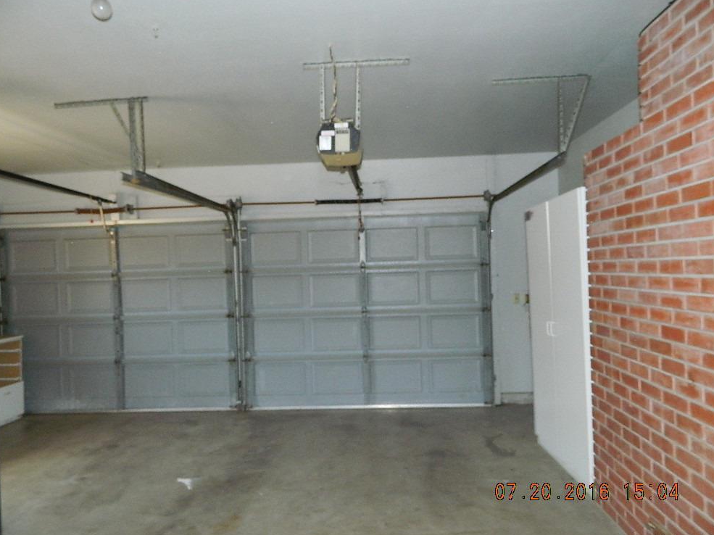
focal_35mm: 26
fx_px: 536
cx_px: 352
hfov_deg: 67.3
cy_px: 272
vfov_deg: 53.0
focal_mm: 4.5
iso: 400
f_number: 3.1
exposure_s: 1/30
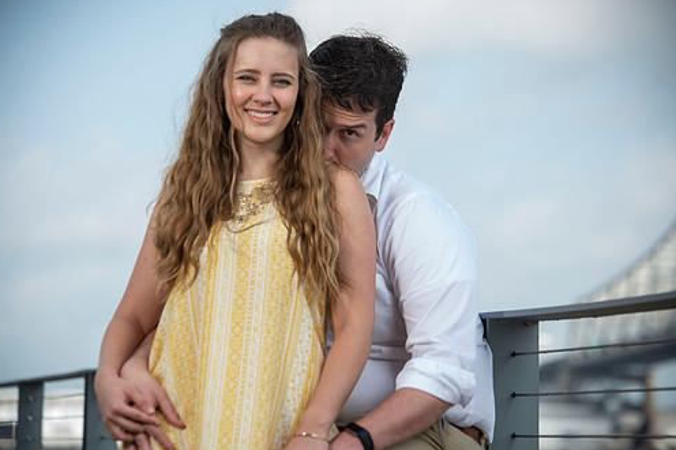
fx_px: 2965
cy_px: 248
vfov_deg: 8.7
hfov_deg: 13.0
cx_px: 333
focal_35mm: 158
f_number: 5.6
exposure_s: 1/200
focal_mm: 135
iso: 50
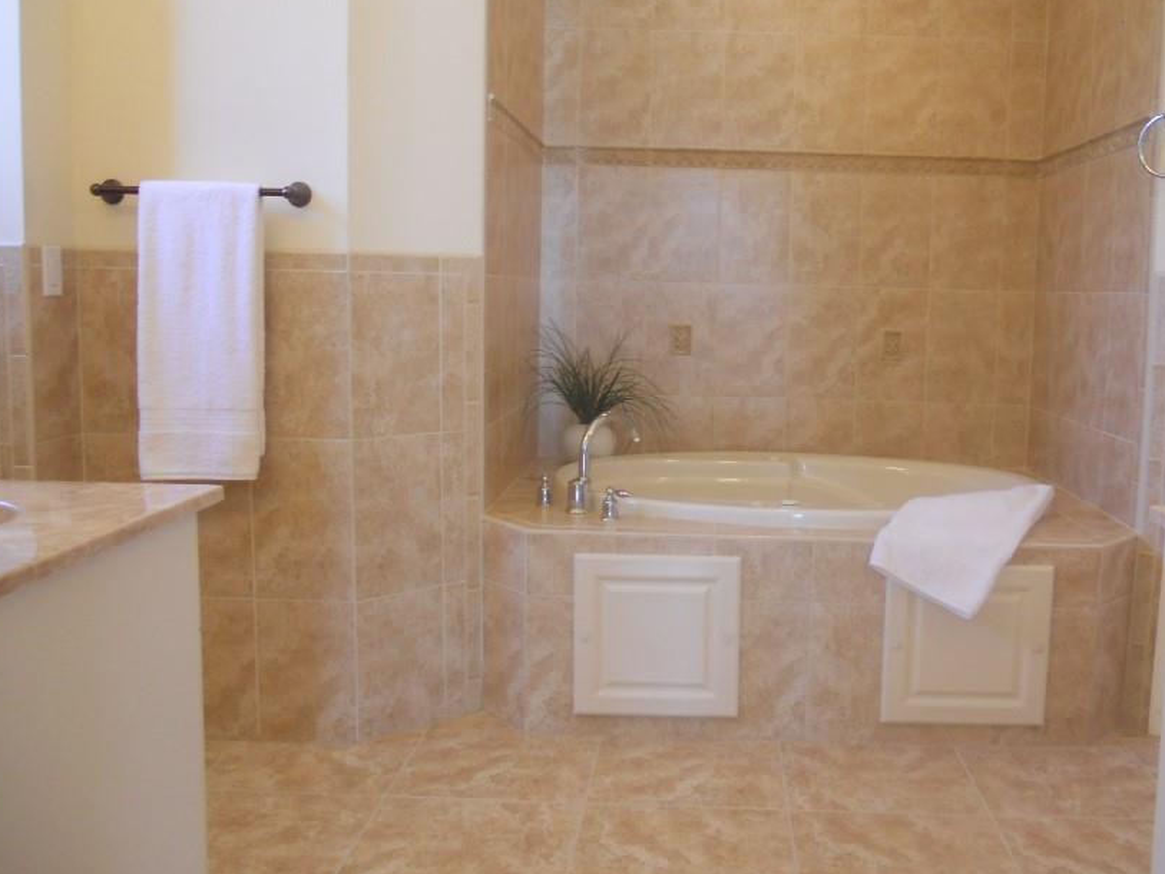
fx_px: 1144
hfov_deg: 53.6
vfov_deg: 41.8
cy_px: 397
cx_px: 691
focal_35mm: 34
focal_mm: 4.9
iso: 160
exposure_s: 1/30
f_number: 3.2
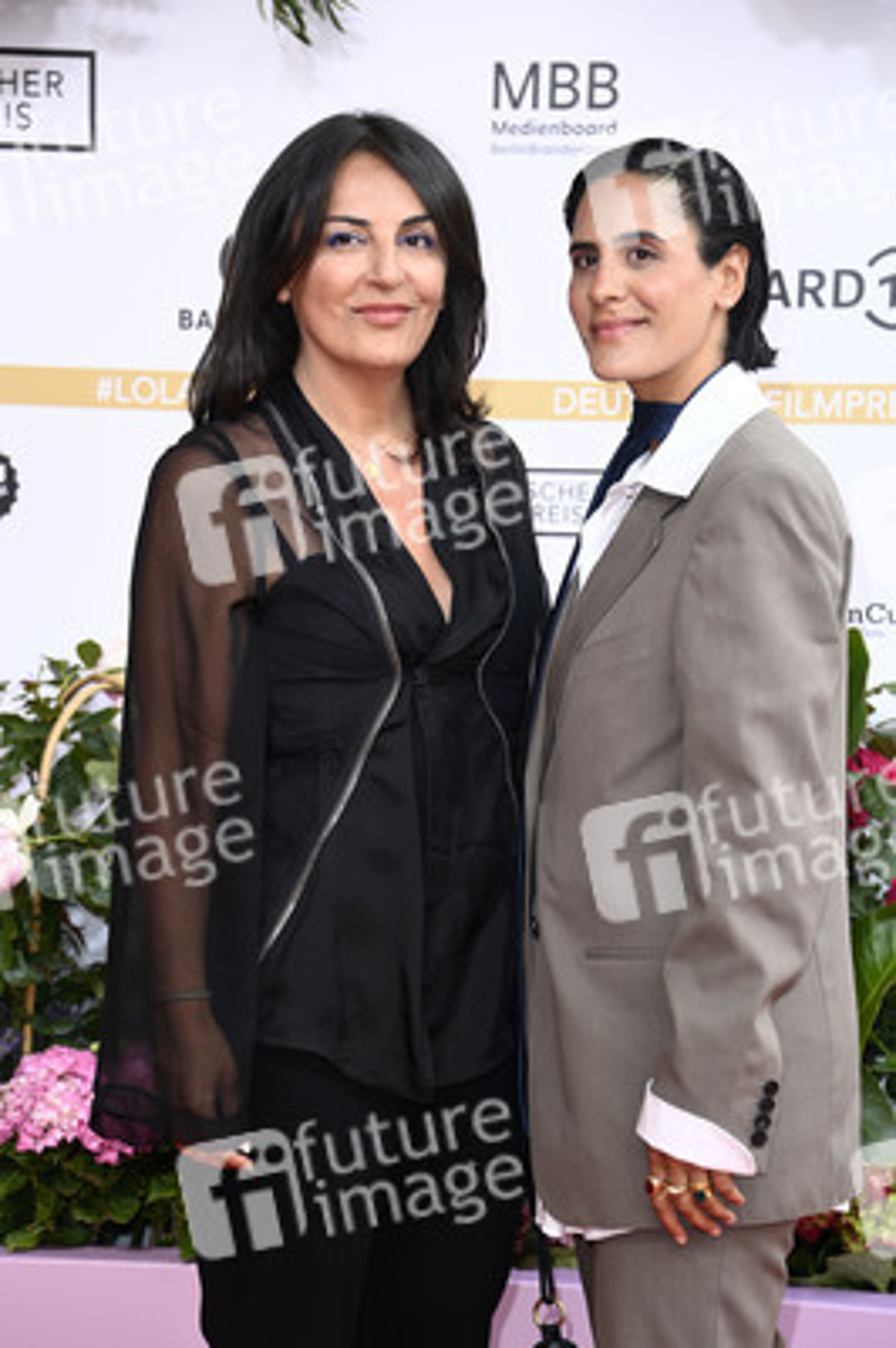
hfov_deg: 12.2
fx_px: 4188
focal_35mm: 112
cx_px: 448
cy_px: 674
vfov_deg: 18.3
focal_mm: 112
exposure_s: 1/250
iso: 640
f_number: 5.6
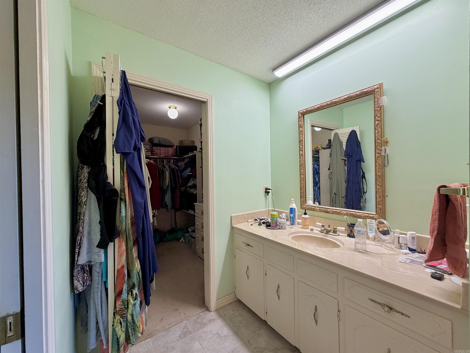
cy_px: 176
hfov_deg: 102.1
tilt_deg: -0.5
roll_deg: +0.9
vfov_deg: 85.7
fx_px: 190
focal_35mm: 14
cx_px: 235
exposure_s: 1/120
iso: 200
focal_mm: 2.22
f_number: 2.2
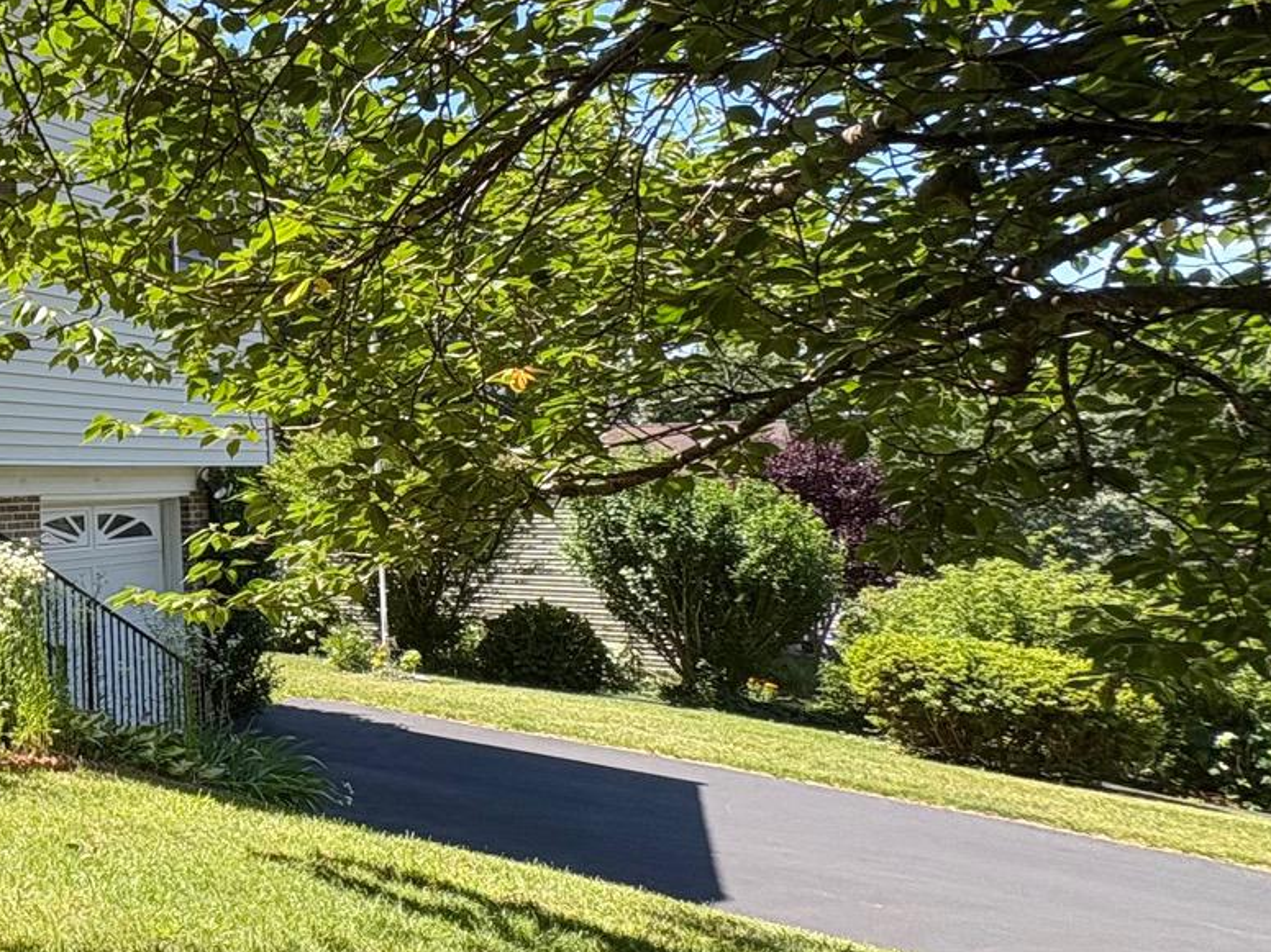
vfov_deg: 38.5
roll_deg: +1.3
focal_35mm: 37
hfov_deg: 35.2
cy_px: 379
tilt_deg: +4.8
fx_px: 1358
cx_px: -367
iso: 50
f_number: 2.2
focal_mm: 2.22
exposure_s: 1/467
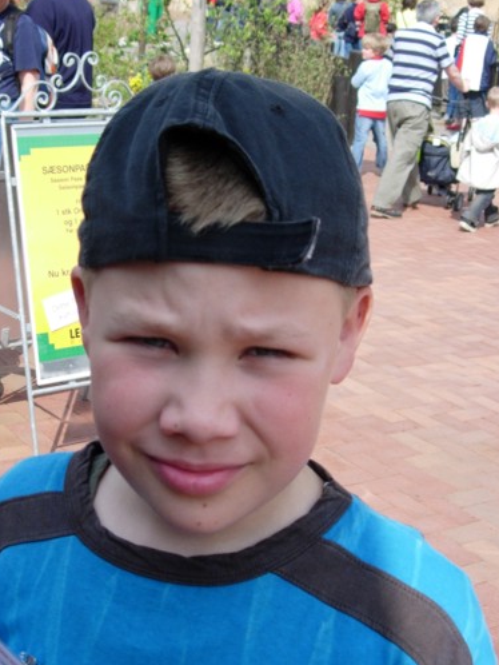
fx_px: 1171
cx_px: 121
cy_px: 345
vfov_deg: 31.7
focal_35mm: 61
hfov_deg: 23.8
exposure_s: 1/939
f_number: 2.8
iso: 64
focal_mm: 7.8
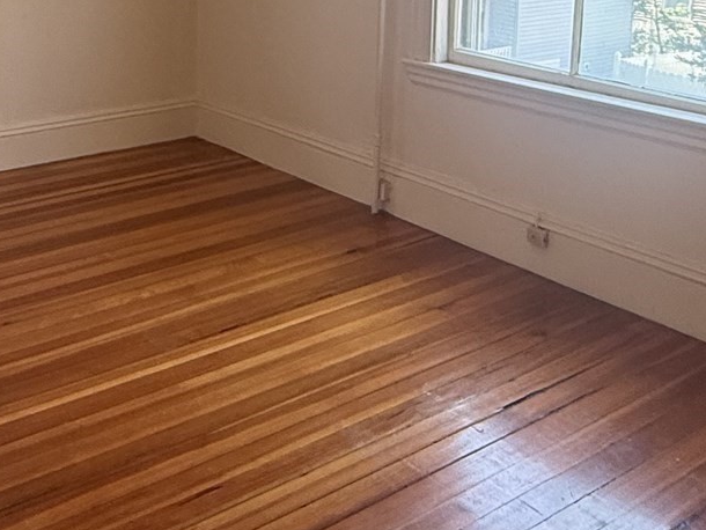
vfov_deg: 29.2
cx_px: 227
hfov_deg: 39.9
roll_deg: -0.4
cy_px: 17
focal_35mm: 47
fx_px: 959
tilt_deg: -7.7
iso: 250
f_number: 2.2
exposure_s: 1/120
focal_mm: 2.22
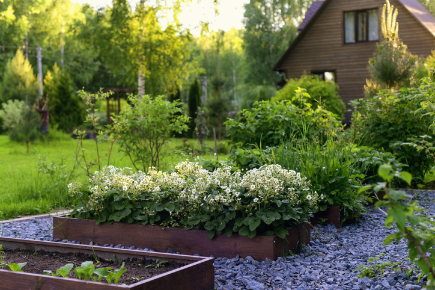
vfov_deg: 27.0
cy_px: 145
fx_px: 604
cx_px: 218
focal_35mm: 50
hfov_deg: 39.6
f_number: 4
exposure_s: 1/250
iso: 360
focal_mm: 50
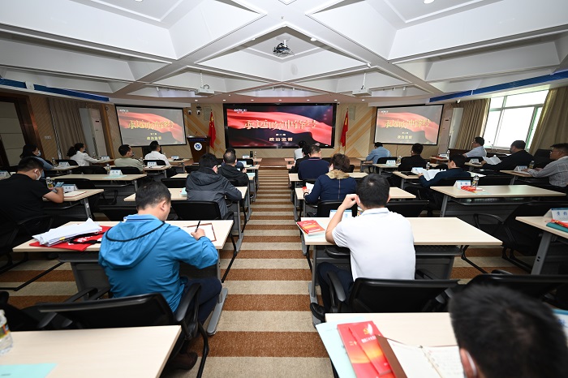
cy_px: 189
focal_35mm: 14
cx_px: 284
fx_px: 221
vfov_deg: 81.2
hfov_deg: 104.3
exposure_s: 1/100
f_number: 2.8
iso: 220
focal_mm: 14
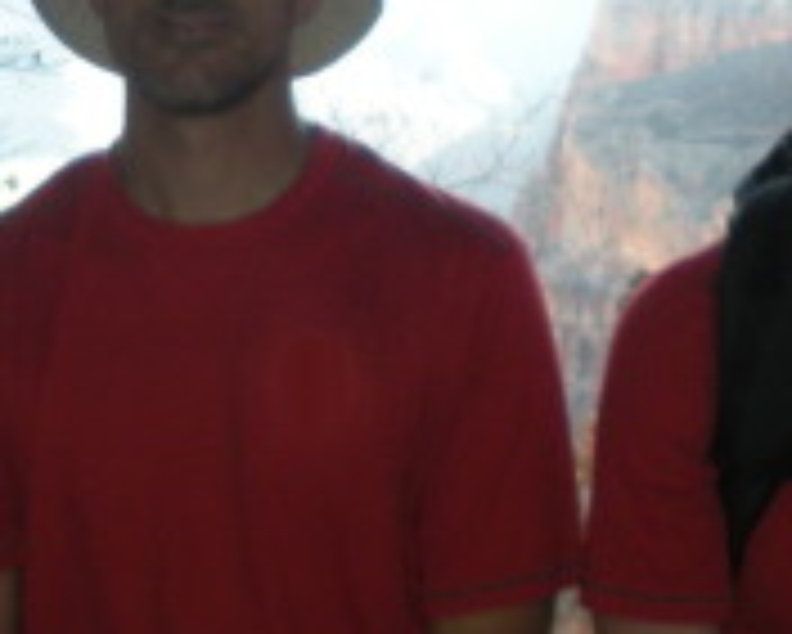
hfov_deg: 12.0
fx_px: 3753
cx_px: 288
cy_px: 45
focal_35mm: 160
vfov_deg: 9.6
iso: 100
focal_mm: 6.3
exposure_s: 1/60
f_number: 3.5
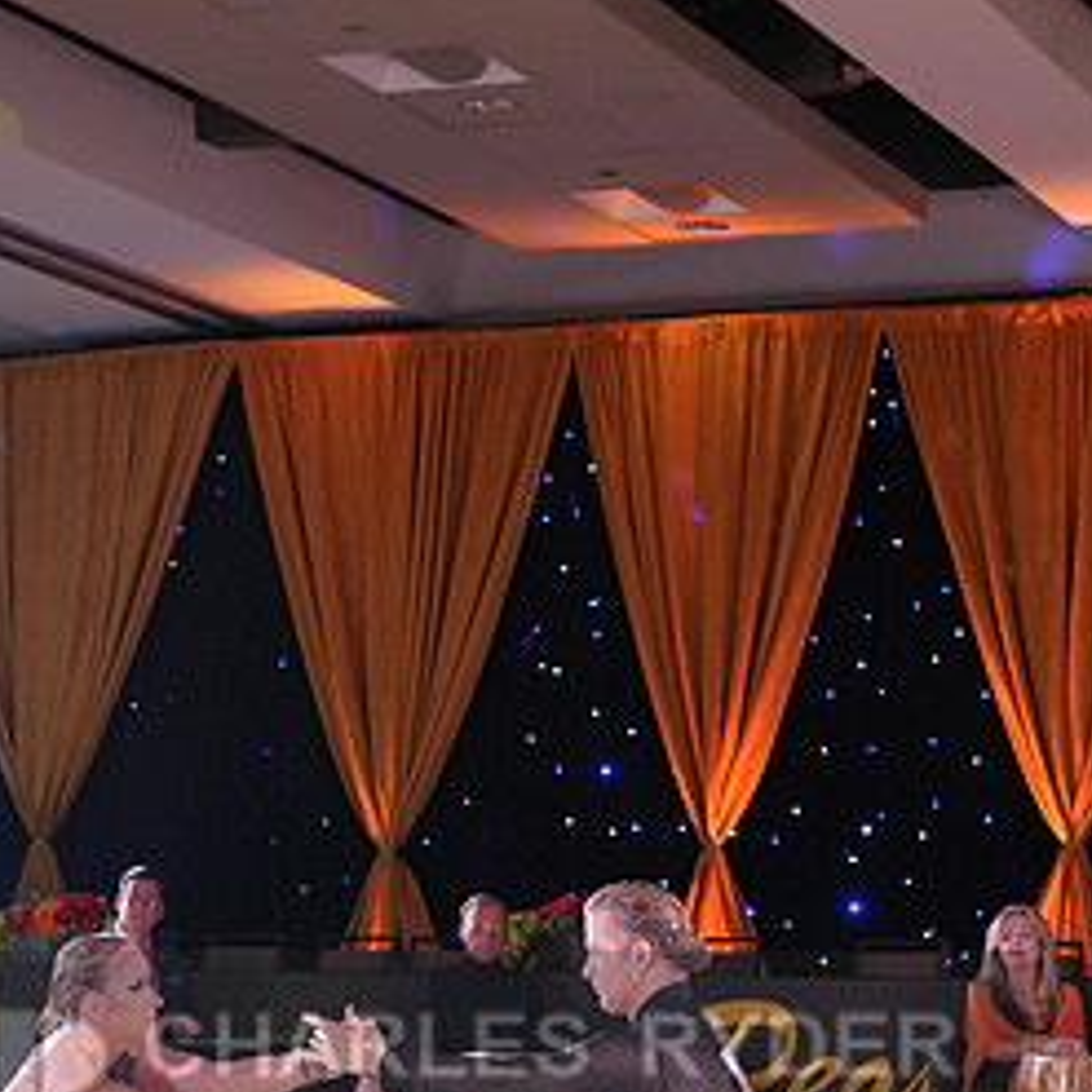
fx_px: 3926
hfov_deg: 15.8
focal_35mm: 110
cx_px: 418
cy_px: 1101
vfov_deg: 15.5
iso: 2000
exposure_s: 1/400
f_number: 4
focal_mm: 55
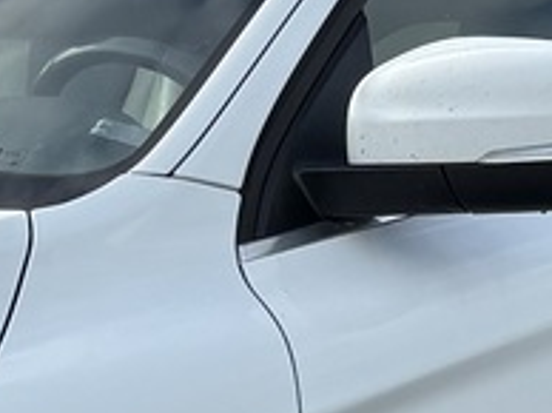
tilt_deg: -16.7
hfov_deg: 10.0
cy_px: 664
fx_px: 3074
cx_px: -191
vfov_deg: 7.5
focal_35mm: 193
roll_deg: -0.3
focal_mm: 5.96
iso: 50
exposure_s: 1/2364
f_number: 1.6
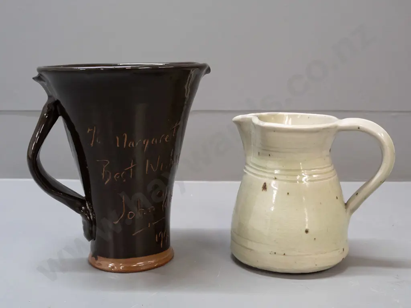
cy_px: 154
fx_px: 475
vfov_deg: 36.0
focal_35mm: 40
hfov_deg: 46.8
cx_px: 206
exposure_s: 1/125
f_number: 5.6
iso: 3200
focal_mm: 20
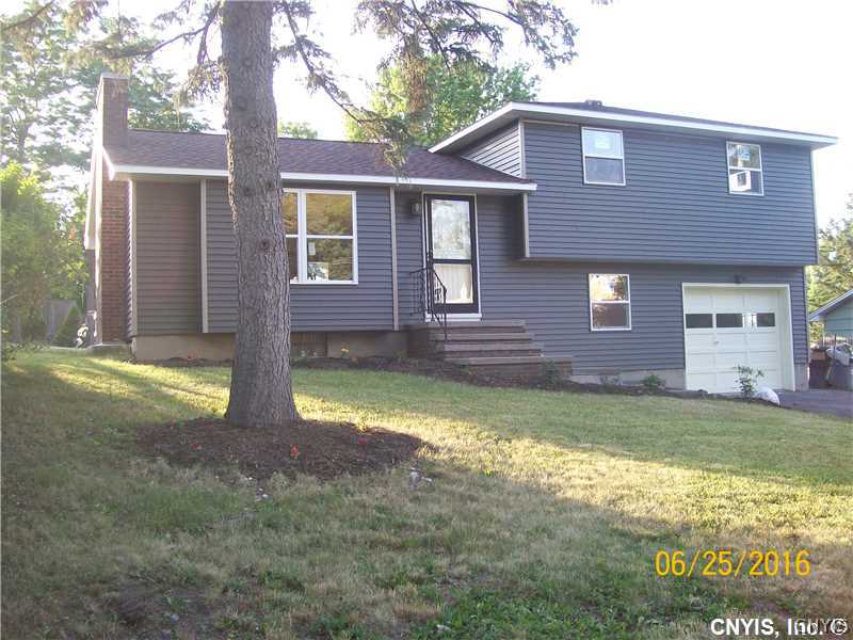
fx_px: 887
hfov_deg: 51.4
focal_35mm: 36
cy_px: 320
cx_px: 426
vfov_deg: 39.7
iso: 80
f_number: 2.7
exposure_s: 1/137
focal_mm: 6
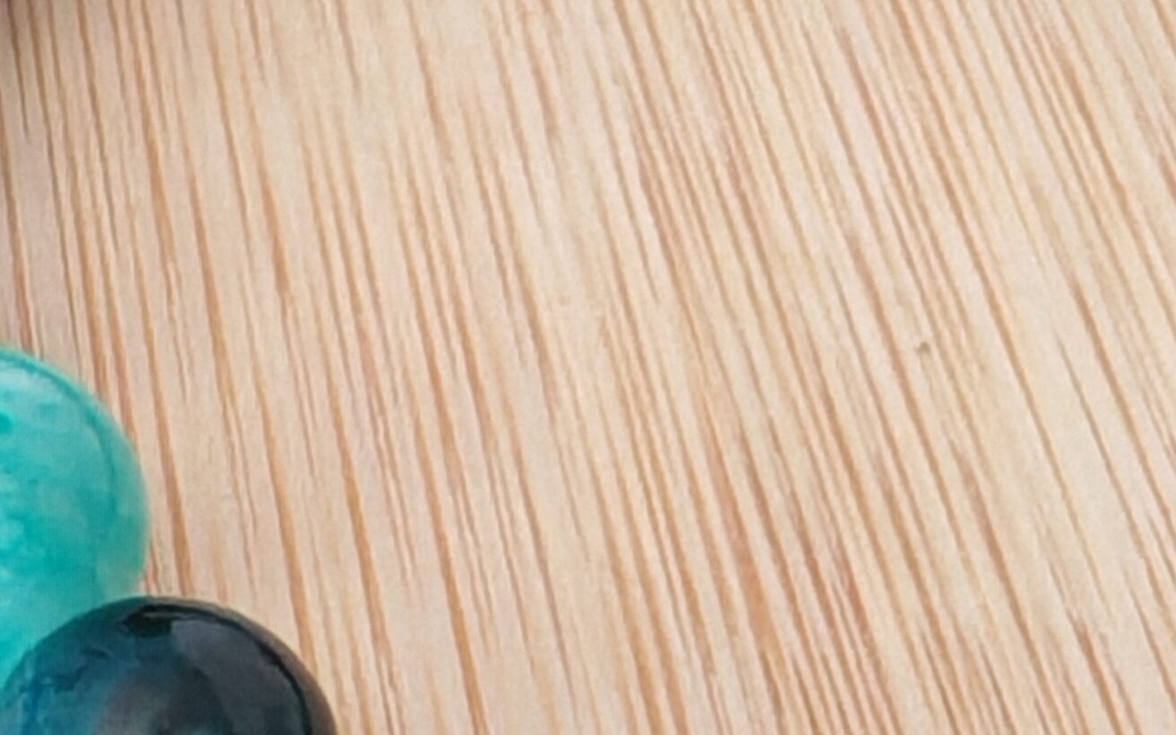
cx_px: 445
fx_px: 3526
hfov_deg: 18.9
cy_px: 562
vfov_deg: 11.9
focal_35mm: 110
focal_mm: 1.96
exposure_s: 1/50
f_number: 2.2
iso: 400
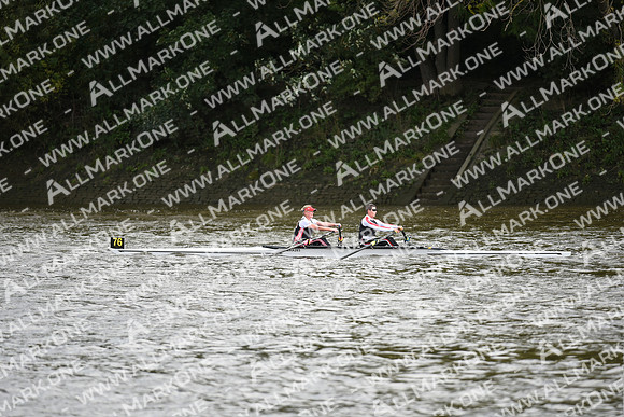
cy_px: 208
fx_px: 5201
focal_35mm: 300
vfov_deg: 4.6
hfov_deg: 6.9
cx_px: 312
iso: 640
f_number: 4
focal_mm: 300
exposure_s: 1/1600
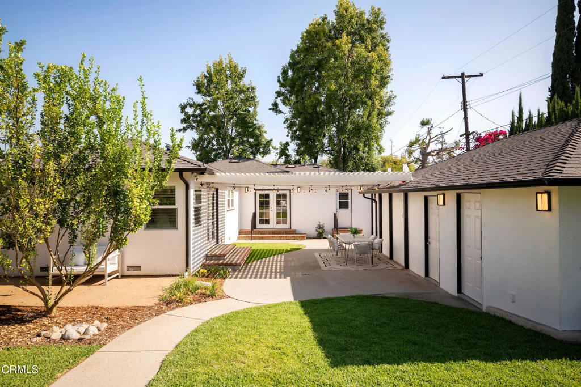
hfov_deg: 73.7
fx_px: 387
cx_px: 290
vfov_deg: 53.1
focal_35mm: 24
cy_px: 194
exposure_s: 1/125
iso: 64
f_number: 9
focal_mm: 24
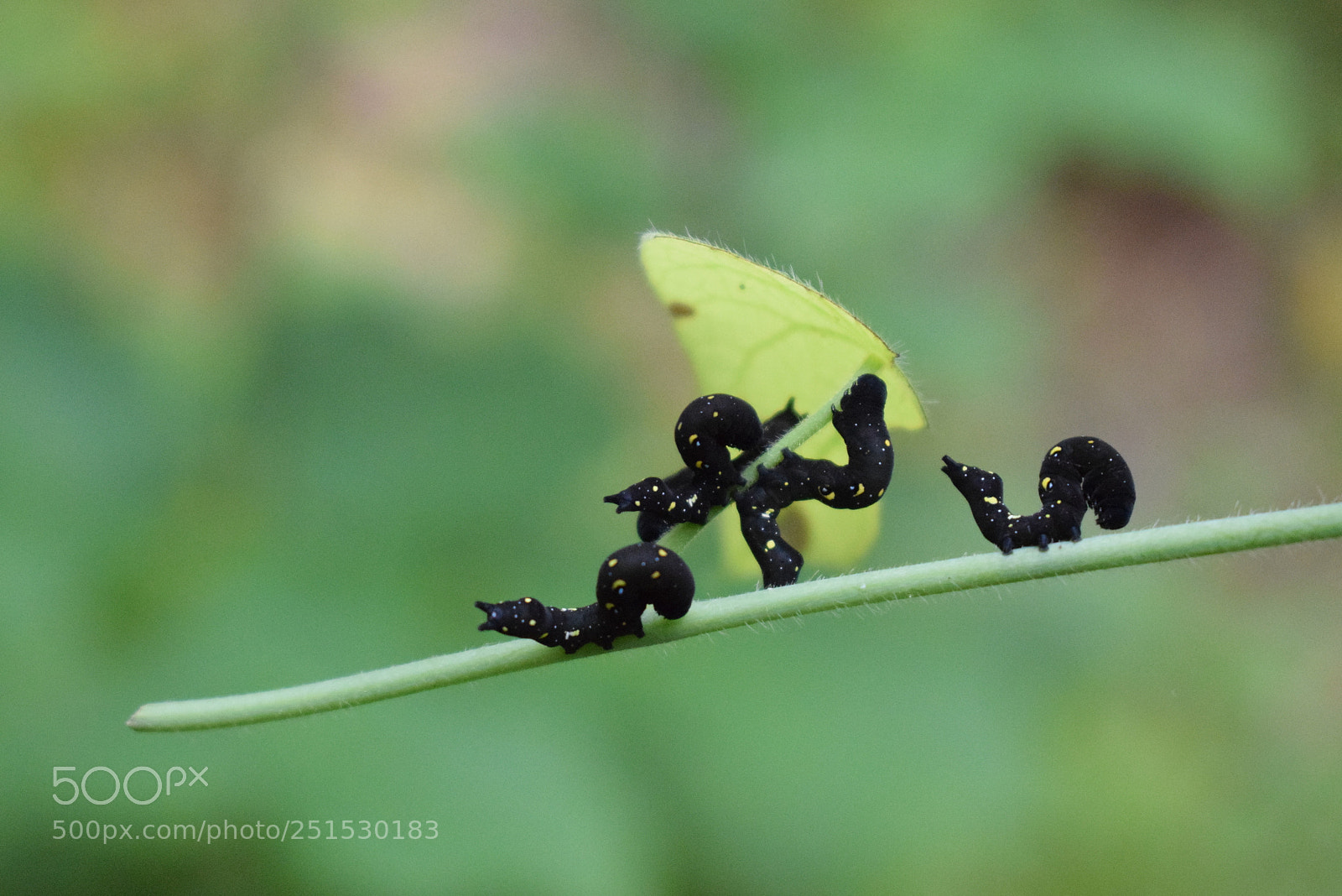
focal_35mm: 72
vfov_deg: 18.9
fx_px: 2685
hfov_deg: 28.1
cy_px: 448
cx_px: 671
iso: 6400
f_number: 5.3
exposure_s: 1/3200
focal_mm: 48
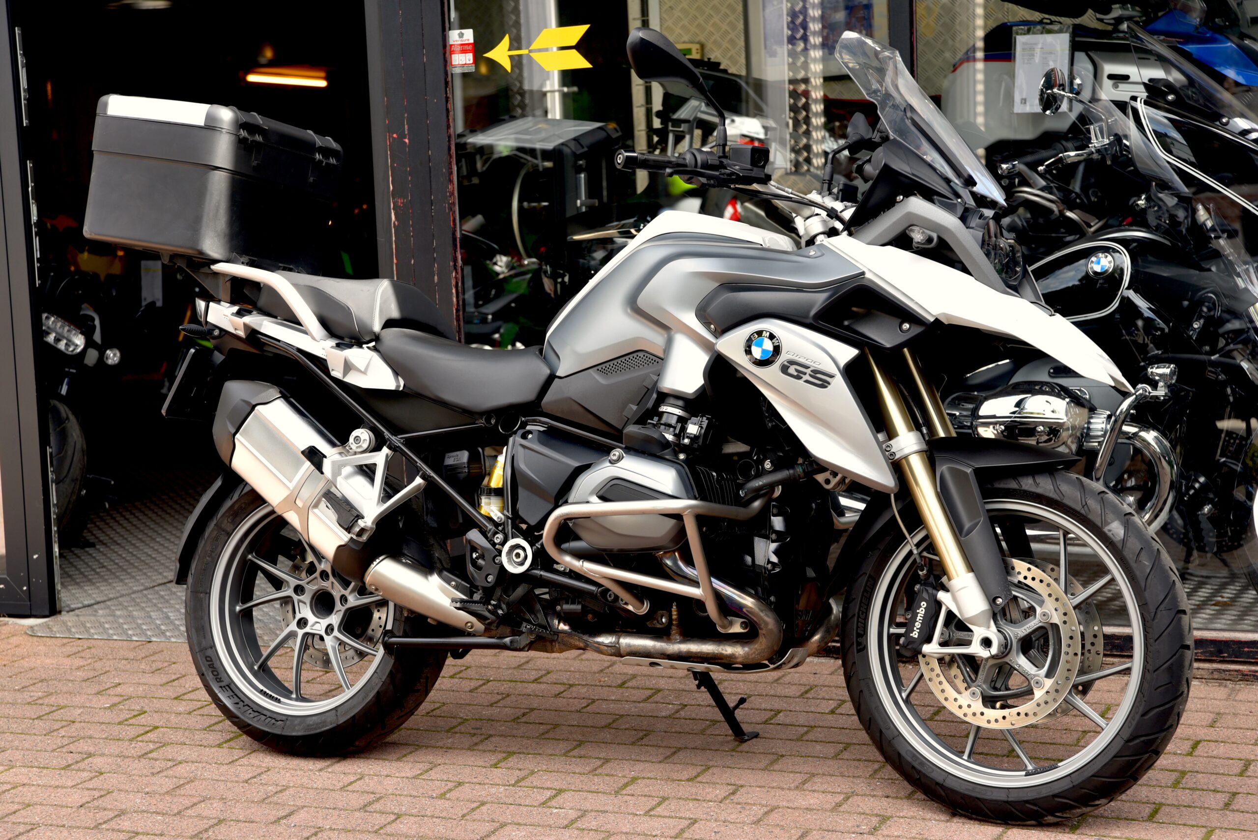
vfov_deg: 20.6
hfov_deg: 30.5
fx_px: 2307
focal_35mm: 66
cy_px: 420
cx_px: 629
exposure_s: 1/125
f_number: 5.6
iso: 200
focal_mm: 66
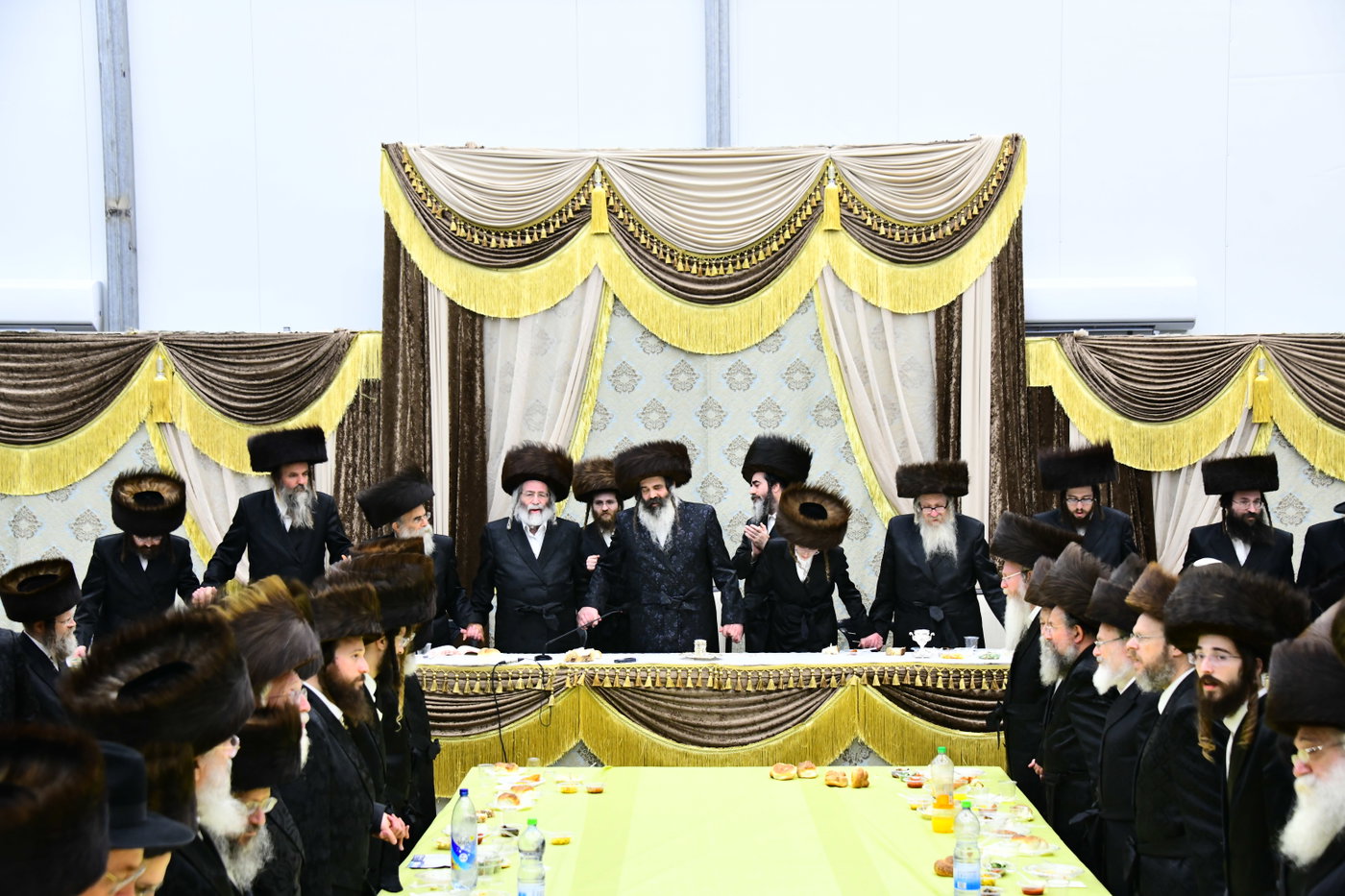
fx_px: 2316
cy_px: 448
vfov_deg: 21.9
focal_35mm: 62
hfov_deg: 32.4
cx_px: 672
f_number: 5.6
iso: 2000
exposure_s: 1/160
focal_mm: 62
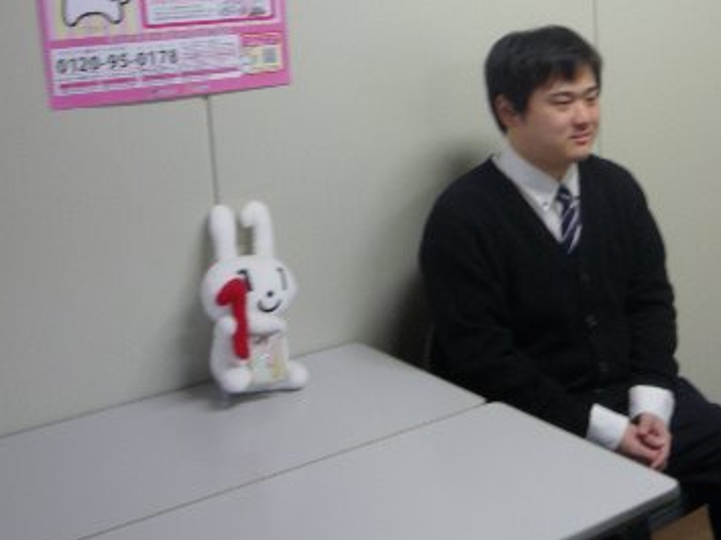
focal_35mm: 56
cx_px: 652
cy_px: 142
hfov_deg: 32.6
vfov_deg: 25.8
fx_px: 1166
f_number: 3.3
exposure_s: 1/10
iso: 100
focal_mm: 5.2
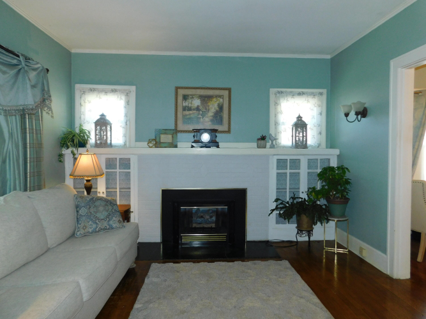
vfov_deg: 58.9
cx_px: 213
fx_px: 283
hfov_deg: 73.9
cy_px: 160
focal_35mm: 23
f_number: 3
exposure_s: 1/30
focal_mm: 4
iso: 200
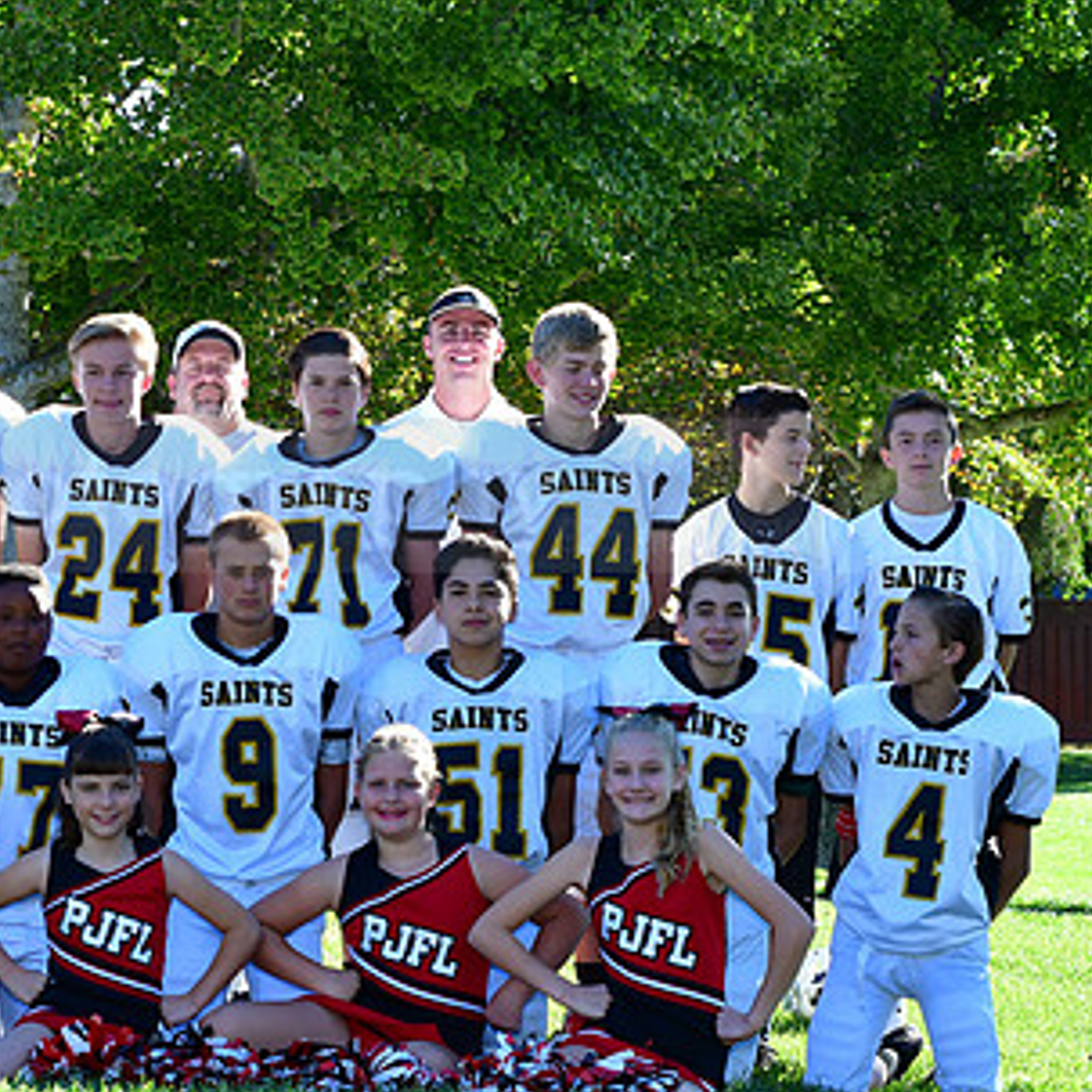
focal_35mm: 122
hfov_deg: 14.2
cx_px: 123
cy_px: 467
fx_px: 4354
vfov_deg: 14.3
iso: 400
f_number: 7.1
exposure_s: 1/320
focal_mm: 50
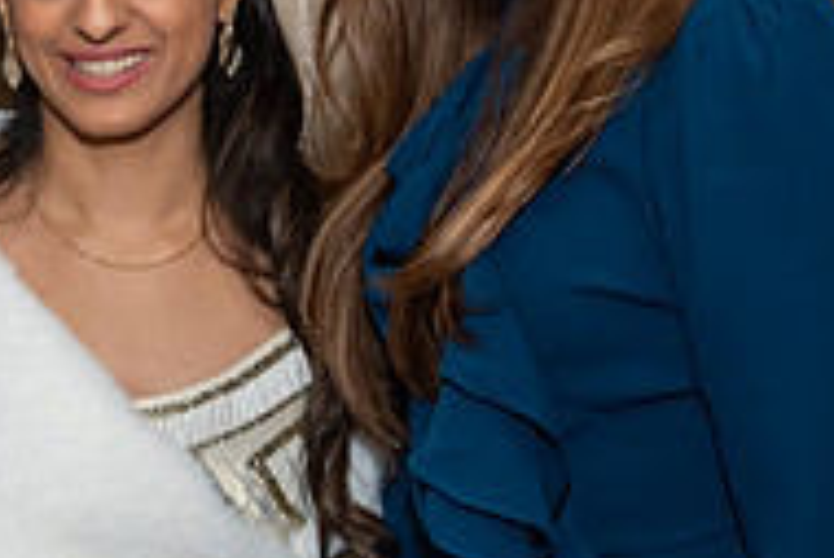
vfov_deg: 8.7
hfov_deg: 12.9
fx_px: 3663
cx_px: 118
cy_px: 182
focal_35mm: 158
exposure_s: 1/250
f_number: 9
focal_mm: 31
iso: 640
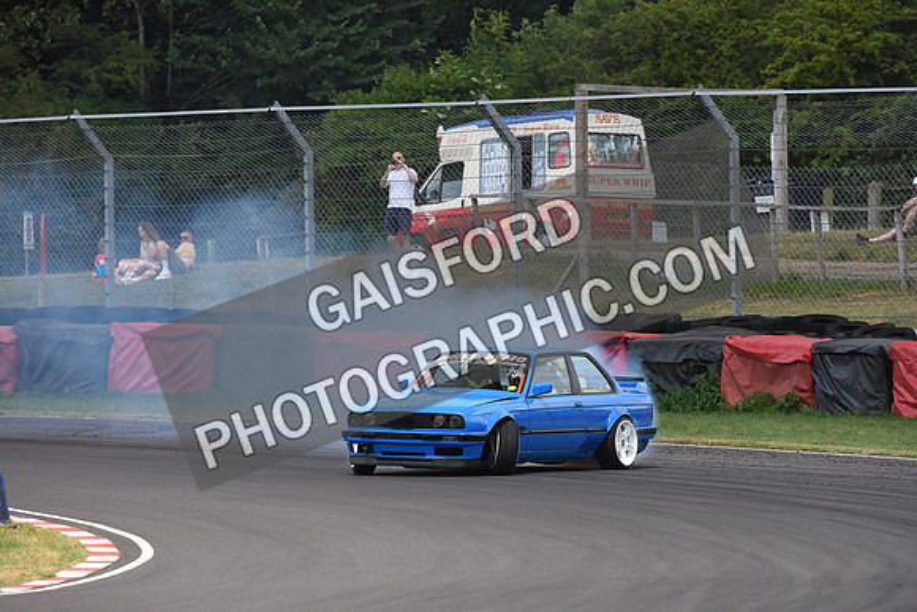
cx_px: 458
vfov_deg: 3.4
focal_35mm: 400
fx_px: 10191
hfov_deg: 5.2
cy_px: 306
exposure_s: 1/1000
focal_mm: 400
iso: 2200
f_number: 8
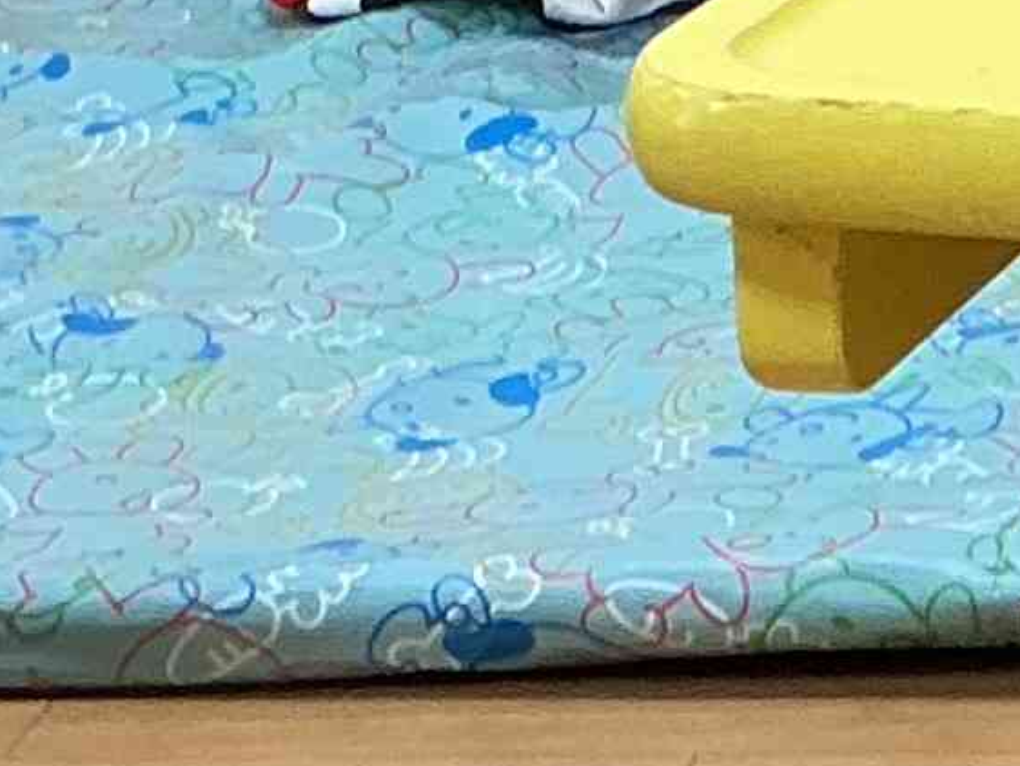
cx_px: 2056
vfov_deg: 7.0
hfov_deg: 8.9
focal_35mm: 208
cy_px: -615
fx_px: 6132
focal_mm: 3
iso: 40
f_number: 1.8
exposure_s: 1/60
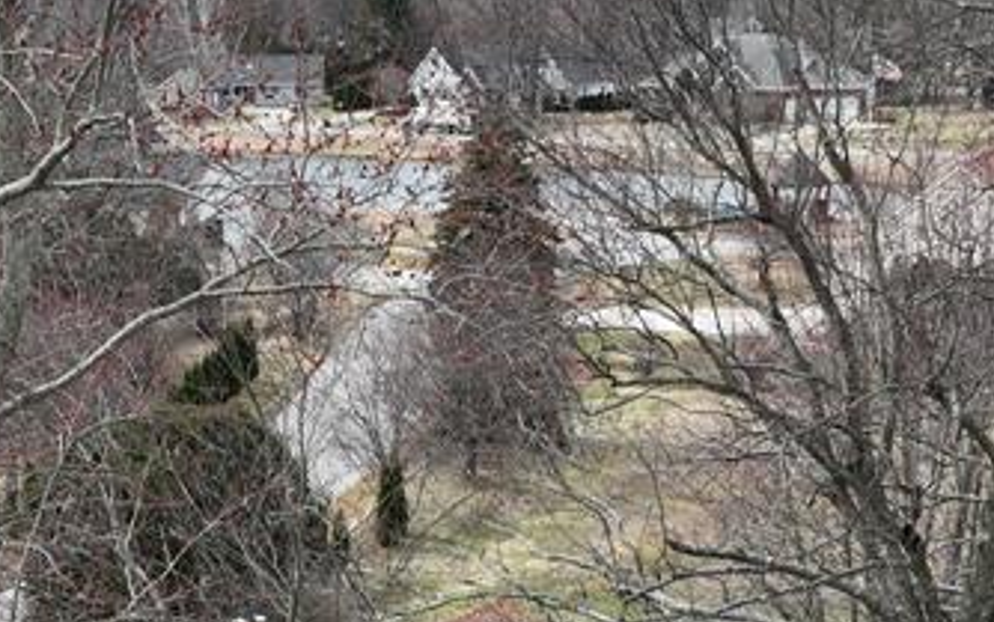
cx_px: 292
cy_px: 924
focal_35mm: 78
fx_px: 2114
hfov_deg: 26.2
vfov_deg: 15.5
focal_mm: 12.29
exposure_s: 1/1250
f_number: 2.8
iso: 150
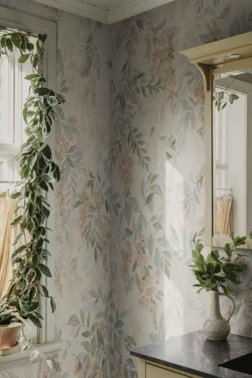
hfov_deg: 28.6
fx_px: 493
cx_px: 126
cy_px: 189
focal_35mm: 47
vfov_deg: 41.9
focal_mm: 47
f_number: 5.6
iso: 640
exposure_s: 1/100
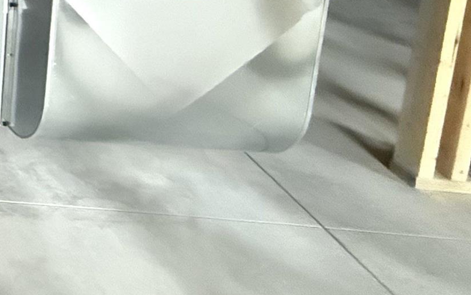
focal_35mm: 55
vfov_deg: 19.2
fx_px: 706
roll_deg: -0.2
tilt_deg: -9.8
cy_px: -198
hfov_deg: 22.9
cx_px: -353
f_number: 2.2
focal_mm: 2.22
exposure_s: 1/60
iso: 1250
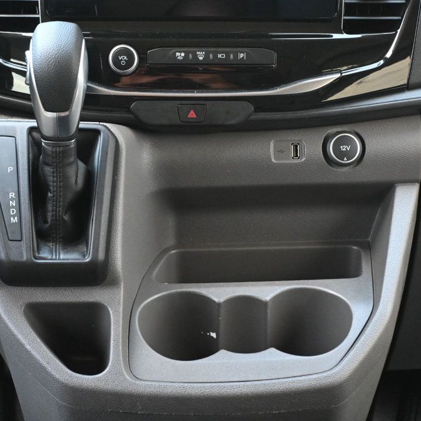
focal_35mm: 80
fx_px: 1096
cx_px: 188
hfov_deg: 21.7
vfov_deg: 21.7
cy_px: 209
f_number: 5.6
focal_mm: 41
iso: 3200
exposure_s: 1/80
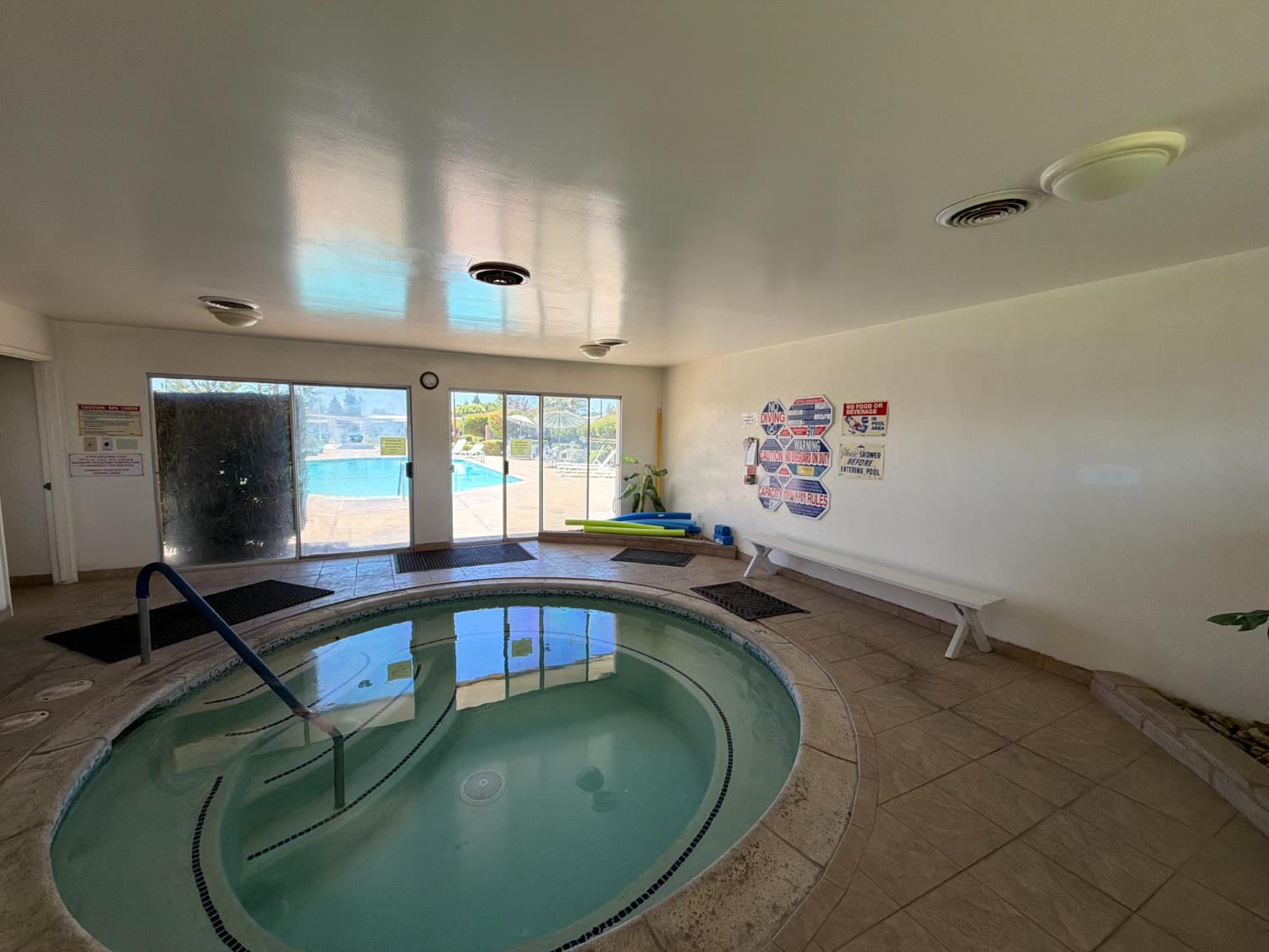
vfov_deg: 85.7
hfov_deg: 102.1
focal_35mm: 14
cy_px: 476
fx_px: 513
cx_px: 634
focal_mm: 2.22
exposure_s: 1/121
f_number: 2.2
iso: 64
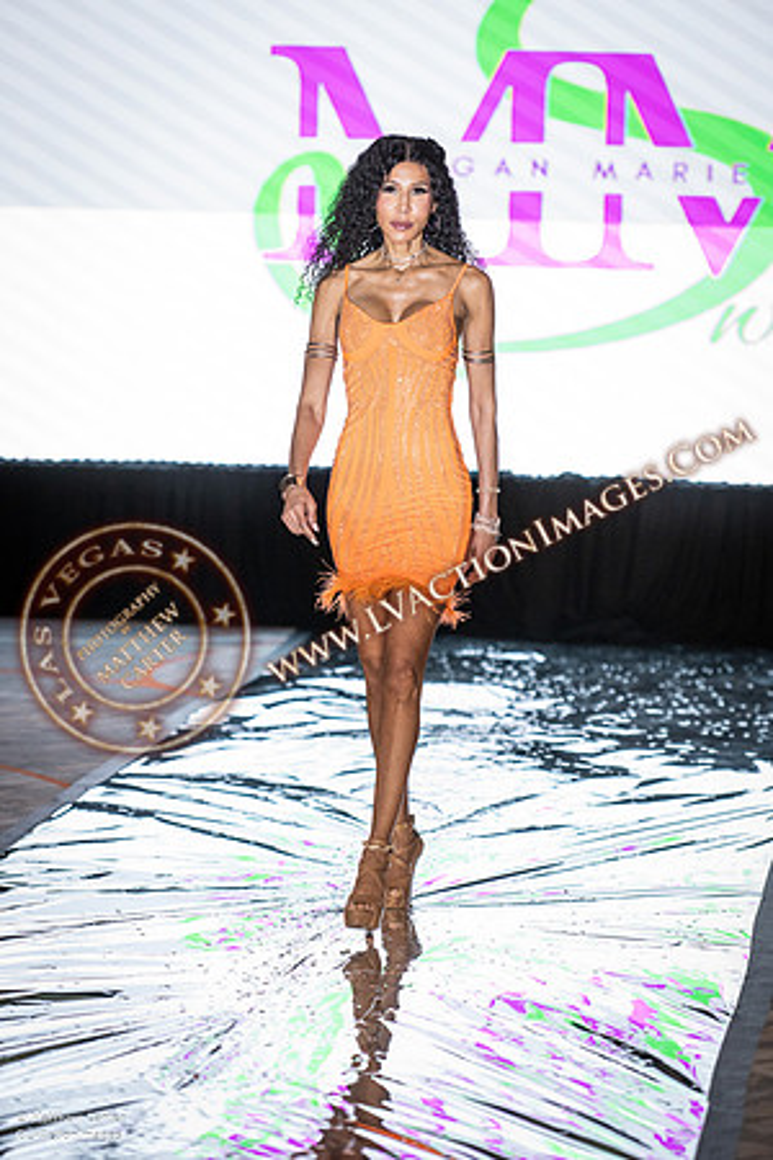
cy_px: 580
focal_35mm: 125
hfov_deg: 11.0
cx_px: 386
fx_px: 4026
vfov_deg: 16.4
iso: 2500
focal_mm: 125
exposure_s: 1/500
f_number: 2.8
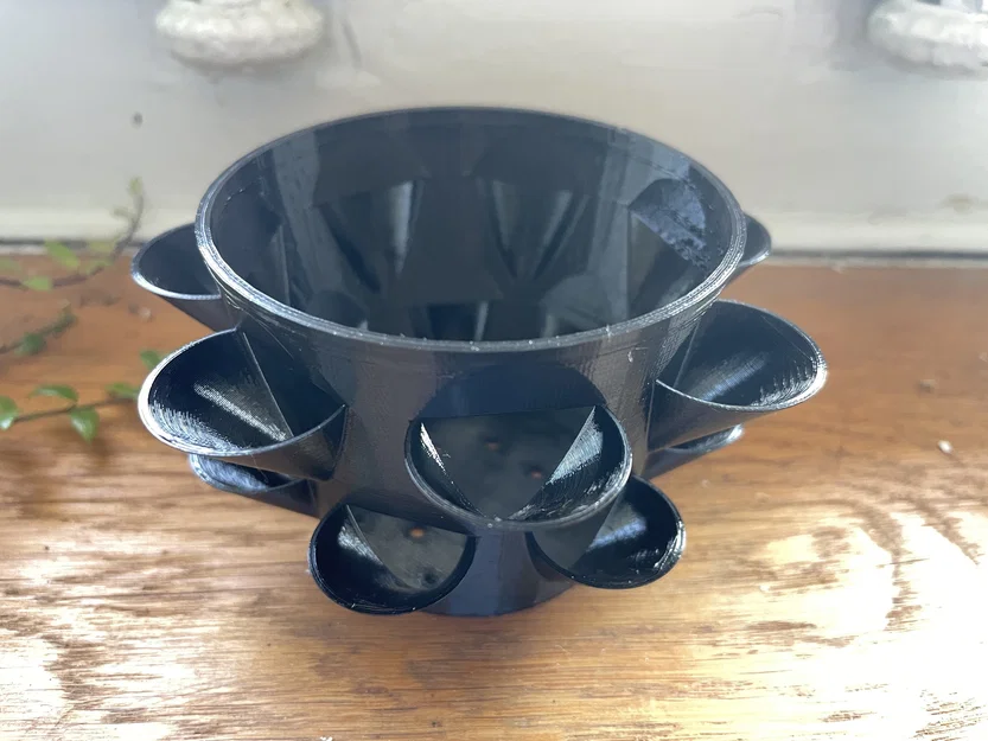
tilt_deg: -33.0
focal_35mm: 26
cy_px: 370
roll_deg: -1.3
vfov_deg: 53.1
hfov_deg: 67.3
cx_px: 494
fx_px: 742
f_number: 1.6
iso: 320
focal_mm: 4.2
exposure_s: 1/60
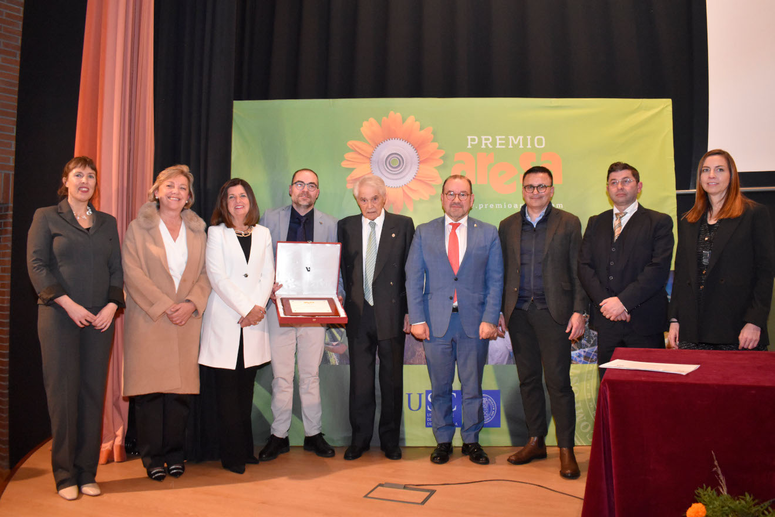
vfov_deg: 47.9
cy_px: 258
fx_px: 581
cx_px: 388
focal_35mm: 27
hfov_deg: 67.4
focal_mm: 18
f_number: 4
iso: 3200
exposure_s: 1/60
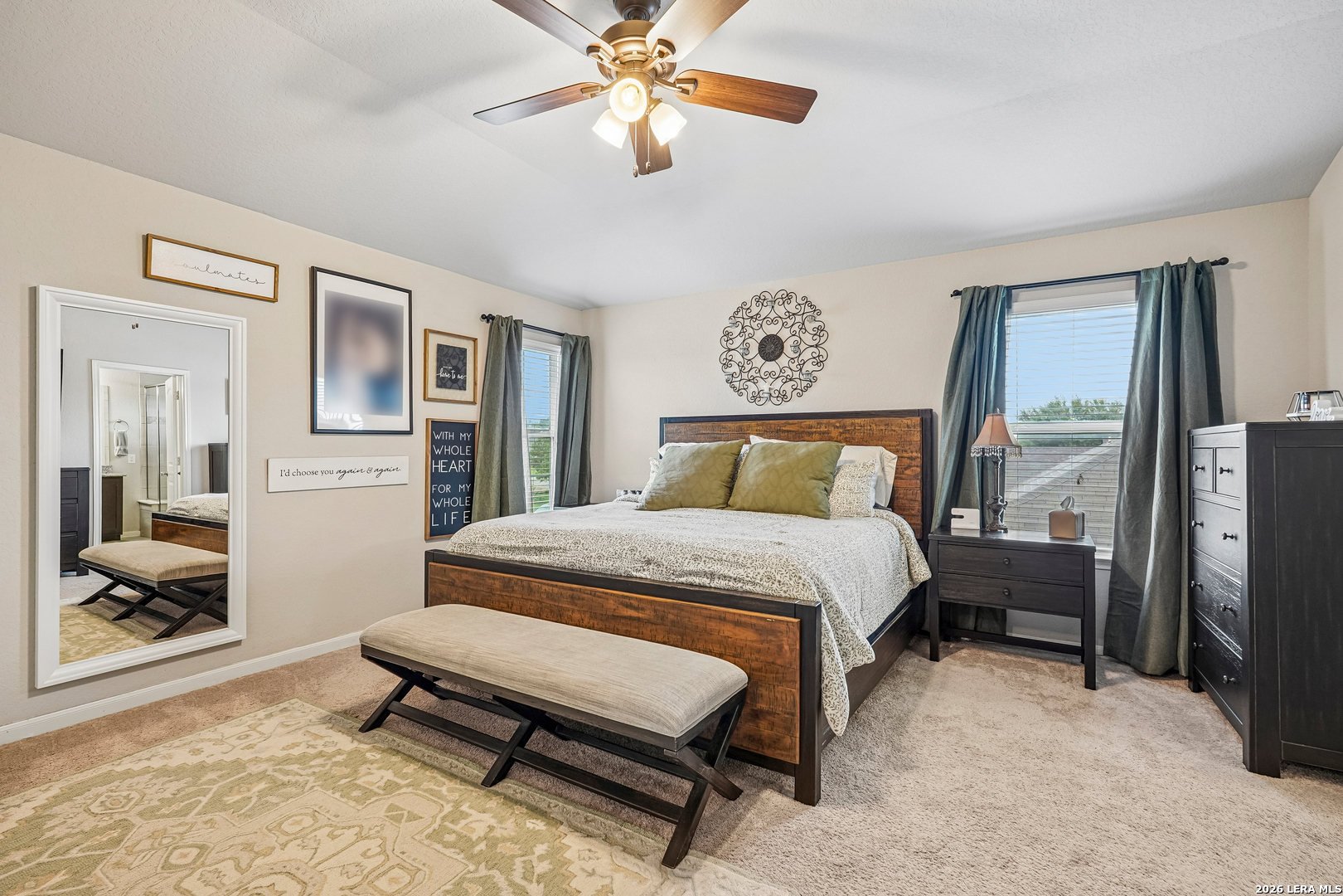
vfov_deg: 73.7
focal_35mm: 16
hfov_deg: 96.7
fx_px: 597
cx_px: 672
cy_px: 448
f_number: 8
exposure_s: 1/5
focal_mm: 16
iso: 400
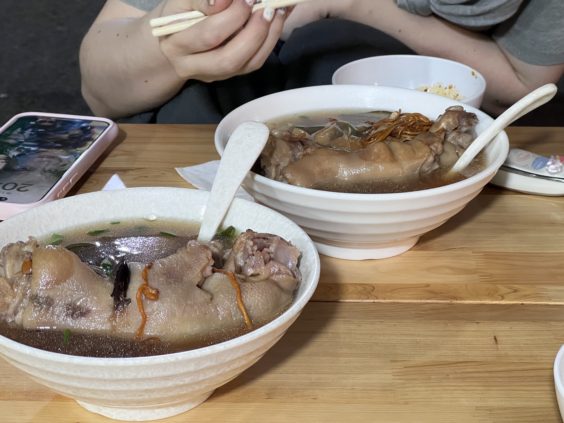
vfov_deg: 19.1
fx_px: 1255
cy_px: 212
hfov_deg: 25.3
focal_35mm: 77
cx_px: 282
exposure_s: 1/50
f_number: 2.8
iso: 640
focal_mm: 9
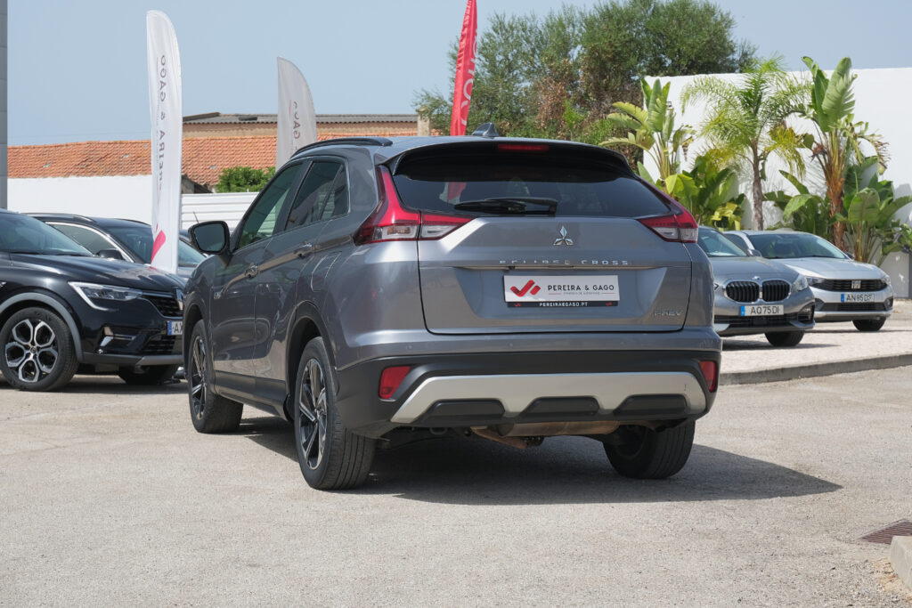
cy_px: 304
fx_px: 1723
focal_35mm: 68
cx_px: 456
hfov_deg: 29.7
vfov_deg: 20.0
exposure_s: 1/200
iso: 160
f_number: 9
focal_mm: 45
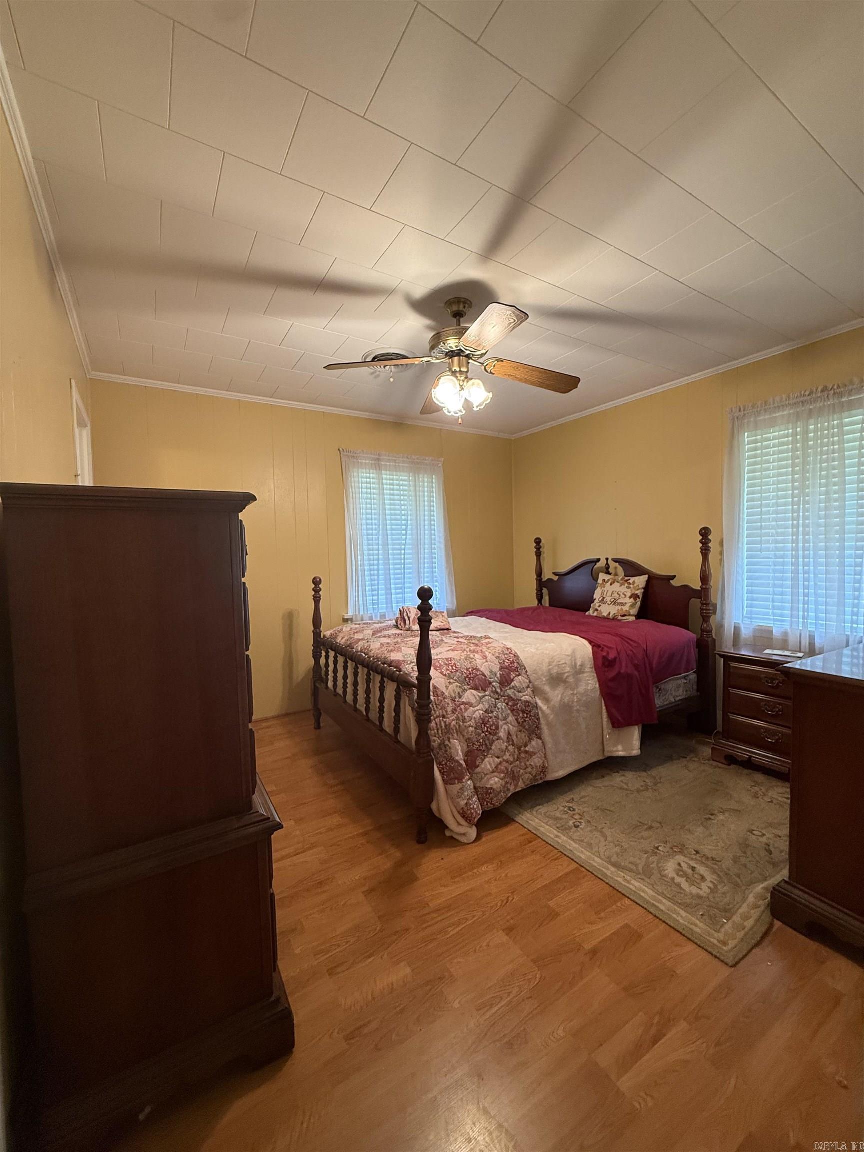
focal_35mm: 14
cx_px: 432
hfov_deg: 85.7
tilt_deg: -3.0
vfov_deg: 102.1
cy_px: 576
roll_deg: +1.4
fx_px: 466
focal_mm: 2.22
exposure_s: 1/60
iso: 250
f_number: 2.2
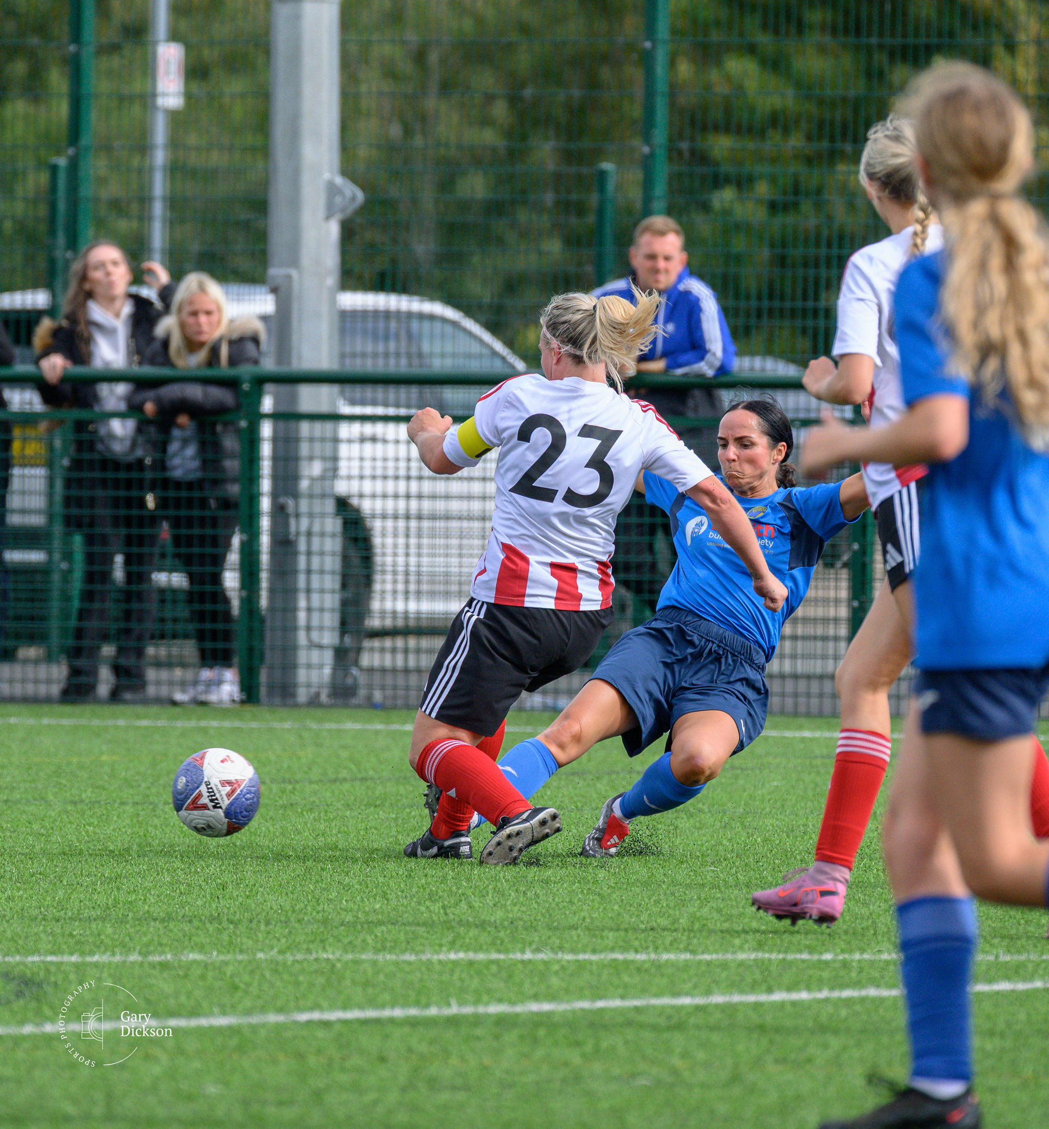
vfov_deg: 3.1
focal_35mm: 592
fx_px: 21084
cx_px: 466
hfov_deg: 2.9
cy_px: 436
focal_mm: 280
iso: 720
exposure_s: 1/1600
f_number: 5.3
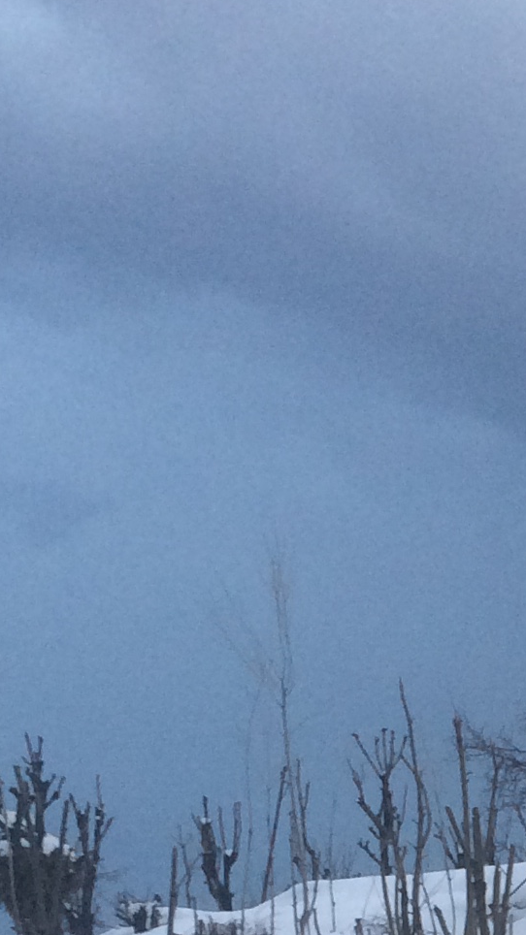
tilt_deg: -5.8
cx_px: 873
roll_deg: +0.1
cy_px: 1359
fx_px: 2654
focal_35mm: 107
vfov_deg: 18.0
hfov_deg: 10.8
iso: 64
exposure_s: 1/100
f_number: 2.2
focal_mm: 4.15
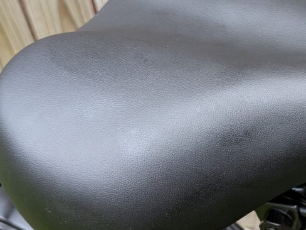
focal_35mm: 59
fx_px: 522
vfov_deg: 24.8
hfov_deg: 30.5
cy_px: 115
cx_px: 301
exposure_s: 1/212
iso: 29
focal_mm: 4.53
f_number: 1.7
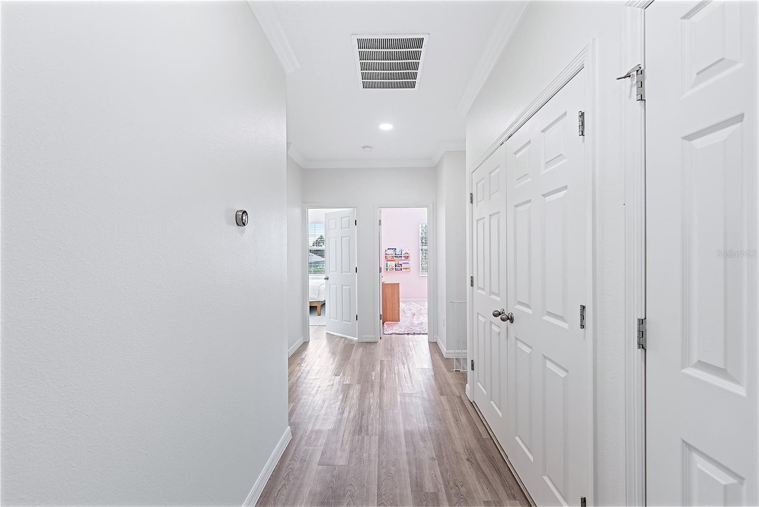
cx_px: 380
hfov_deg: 104.2
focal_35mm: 14
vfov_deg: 81.3
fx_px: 295
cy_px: 254
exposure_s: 1/1.67
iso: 100
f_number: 8
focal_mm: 14
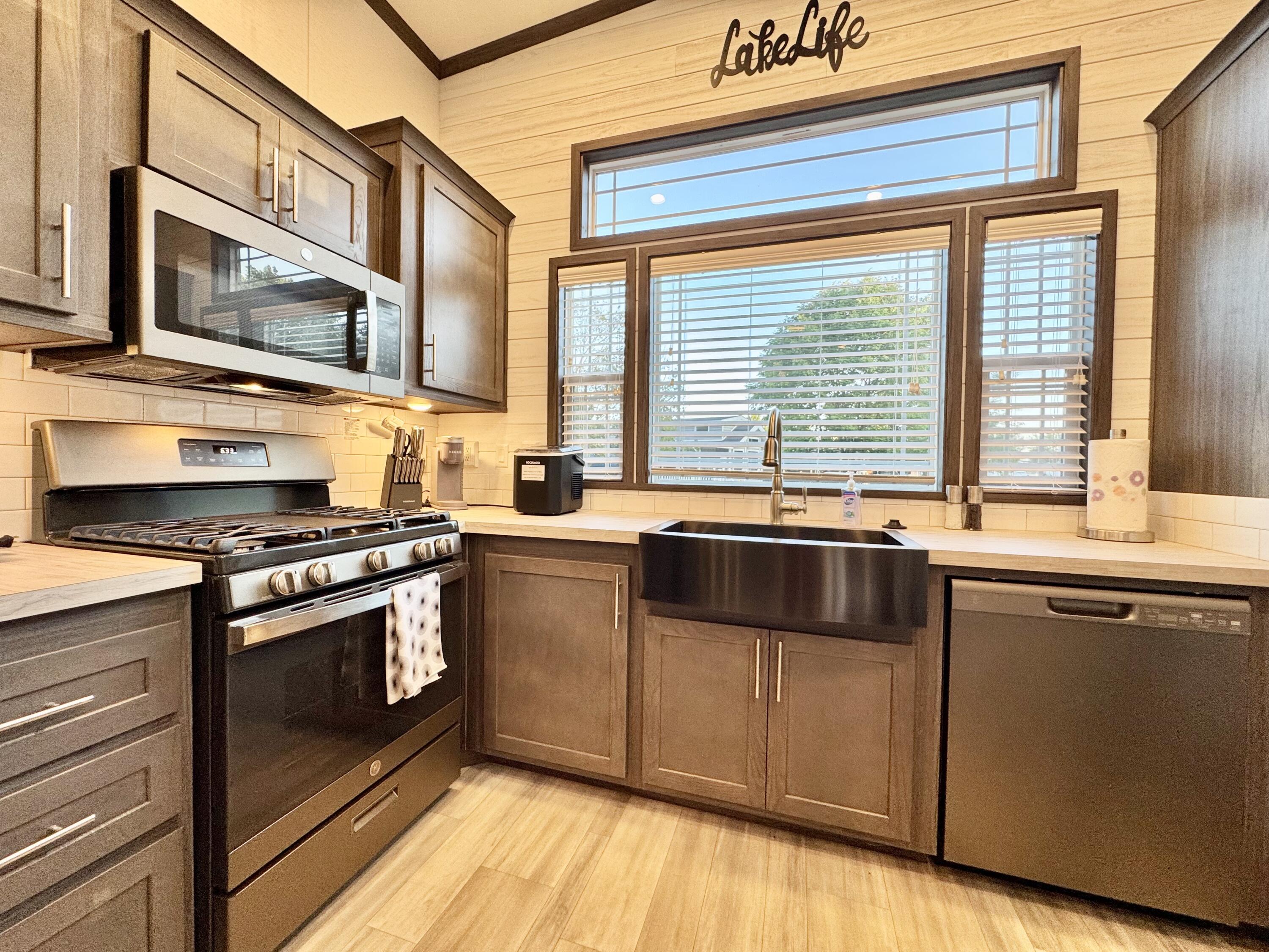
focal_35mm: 14
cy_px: 476
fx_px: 513
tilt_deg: -2.0
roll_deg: -1.4
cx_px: 634
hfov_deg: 102.1
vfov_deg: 85.7
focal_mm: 2.22
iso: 125
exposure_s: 1/120
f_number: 2.2
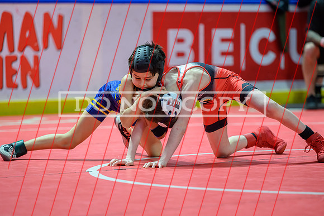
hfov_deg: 10.6
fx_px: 1753
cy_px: 103
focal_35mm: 195
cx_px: 161
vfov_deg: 7.1
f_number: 2.8
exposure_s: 1/800
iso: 3600
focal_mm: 175
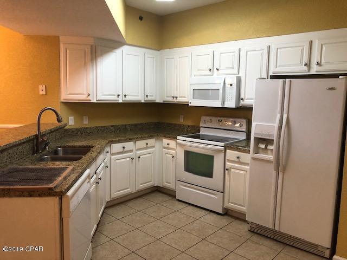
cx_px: 174
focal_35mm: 28
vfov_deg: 49.7
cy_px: 130
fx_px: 281
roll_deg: -0.7
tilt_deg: -6.6
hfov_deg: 63.4
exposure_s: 1/15
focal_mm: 4
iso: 40
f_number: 1.8
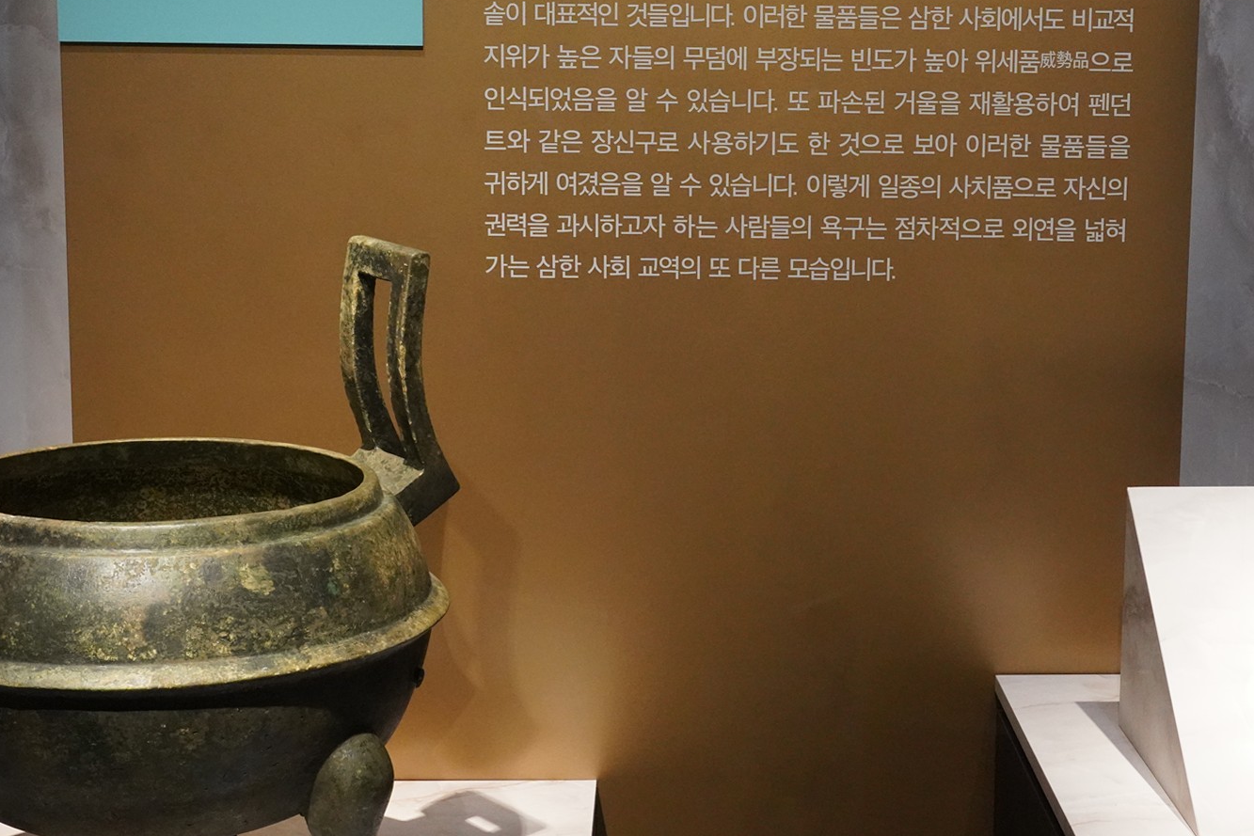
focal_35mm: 57
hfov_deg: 35.0
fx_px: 1986
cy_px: 418
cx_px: 630
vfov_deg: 23.8
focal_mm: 38
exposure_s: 1/100
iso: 6400
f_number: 10
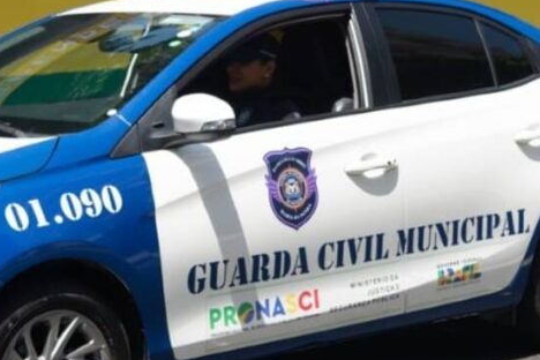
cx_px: 227
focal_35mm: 112
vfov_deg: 12.2
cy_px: 74
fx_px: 1680
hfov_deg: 18.3
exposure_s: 1/500
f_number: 4
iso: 100
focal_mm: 48
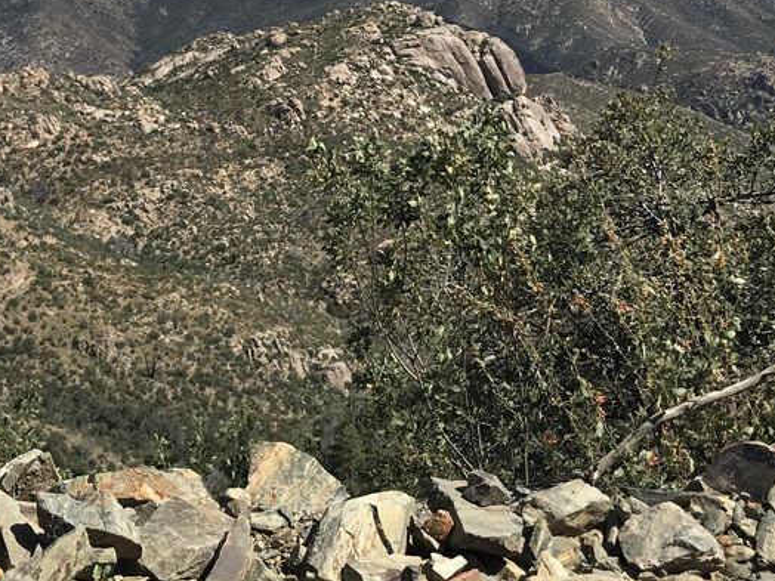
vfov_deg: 19.7
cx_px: 233
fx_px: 1634
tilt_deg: -6.7
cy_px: 38
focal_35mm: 73
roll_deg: +4.0
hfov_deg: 26.5
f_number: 1.8
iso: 20
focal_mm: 3.99
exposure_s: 1/2907
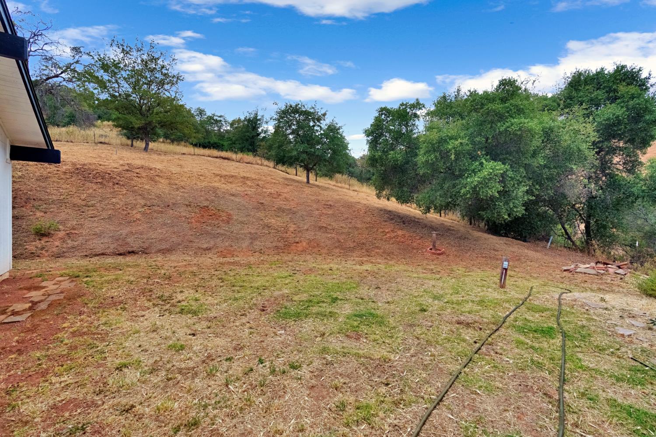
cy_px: 218
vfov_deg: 73.7
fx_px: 292
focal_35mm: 16
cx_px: 328
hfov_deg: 96.7
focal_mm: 16
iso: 640
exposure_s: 1/800
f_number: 7.1
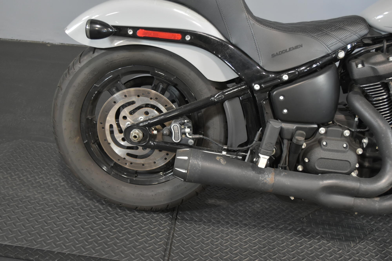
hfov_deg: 49.5
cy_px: 130
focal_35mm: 39
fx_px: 425
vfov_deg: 34.2
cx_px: 196
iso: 1600
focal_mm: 26
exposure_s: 1/30
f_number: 4.2
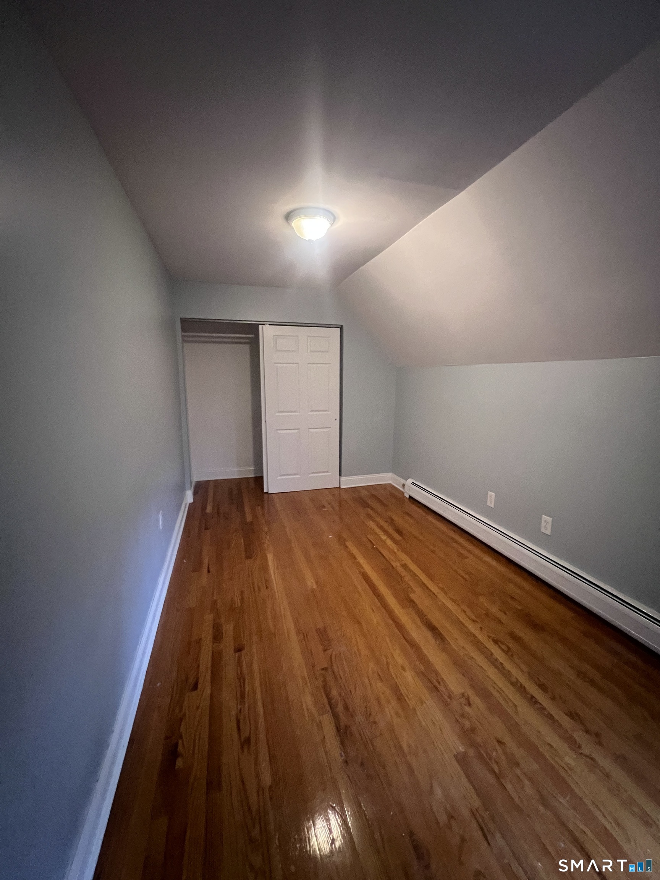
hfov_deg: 89.9
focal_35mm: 13
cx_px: 330
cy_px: 440
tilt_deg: -9.2
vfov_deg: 106.2
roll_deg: -0.8
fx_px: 330
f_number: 1.8
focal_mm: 1.57
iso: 800
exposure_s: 1/40
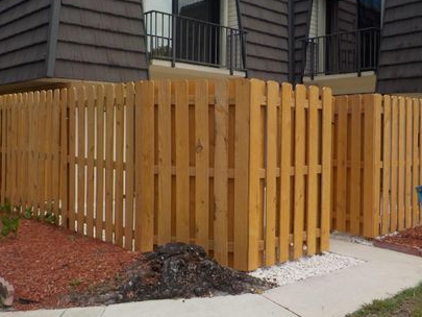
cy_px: 148
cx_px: 232
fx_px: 451
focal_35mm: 37
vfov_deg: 38.7
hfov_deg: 50.0
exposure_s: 1/1250
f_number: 3.3
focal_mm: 4.1
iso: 125
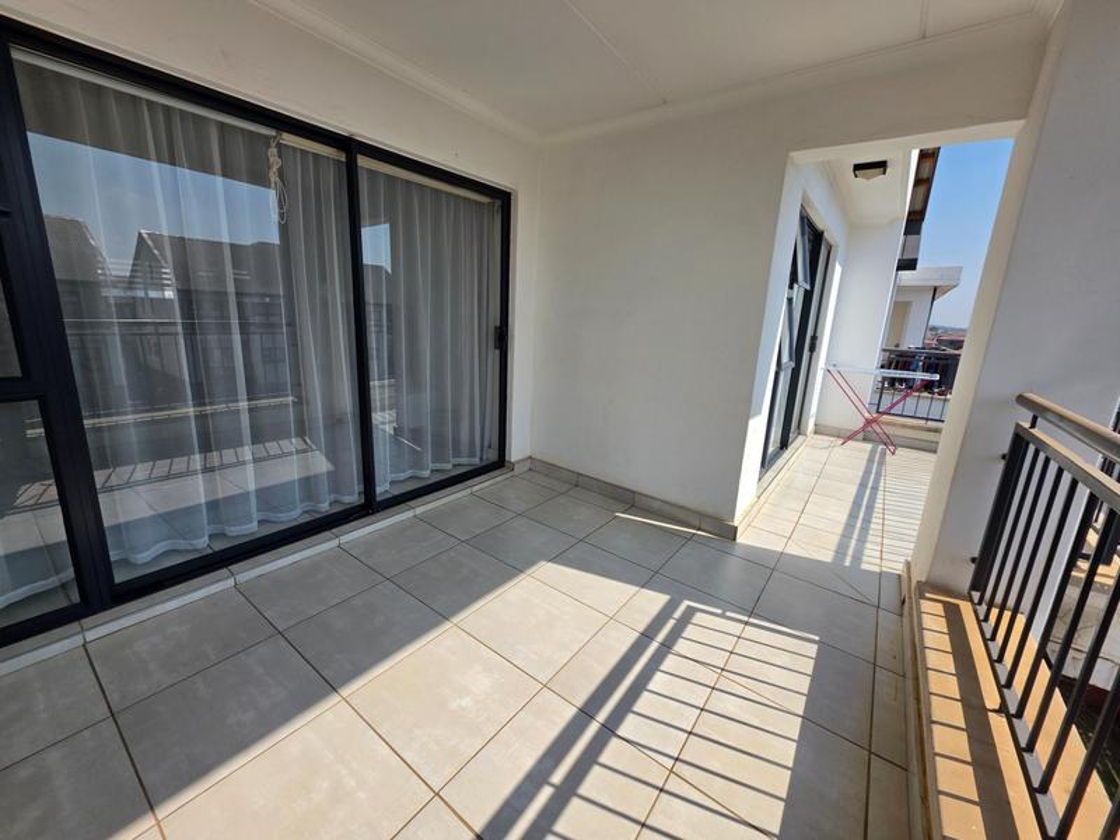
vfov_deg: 89.9
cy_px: 420
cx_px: 560
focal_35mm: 13
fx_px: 421
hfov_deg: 106.2
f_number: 1.9
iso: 32
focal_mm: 2.2
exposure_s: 1/1930
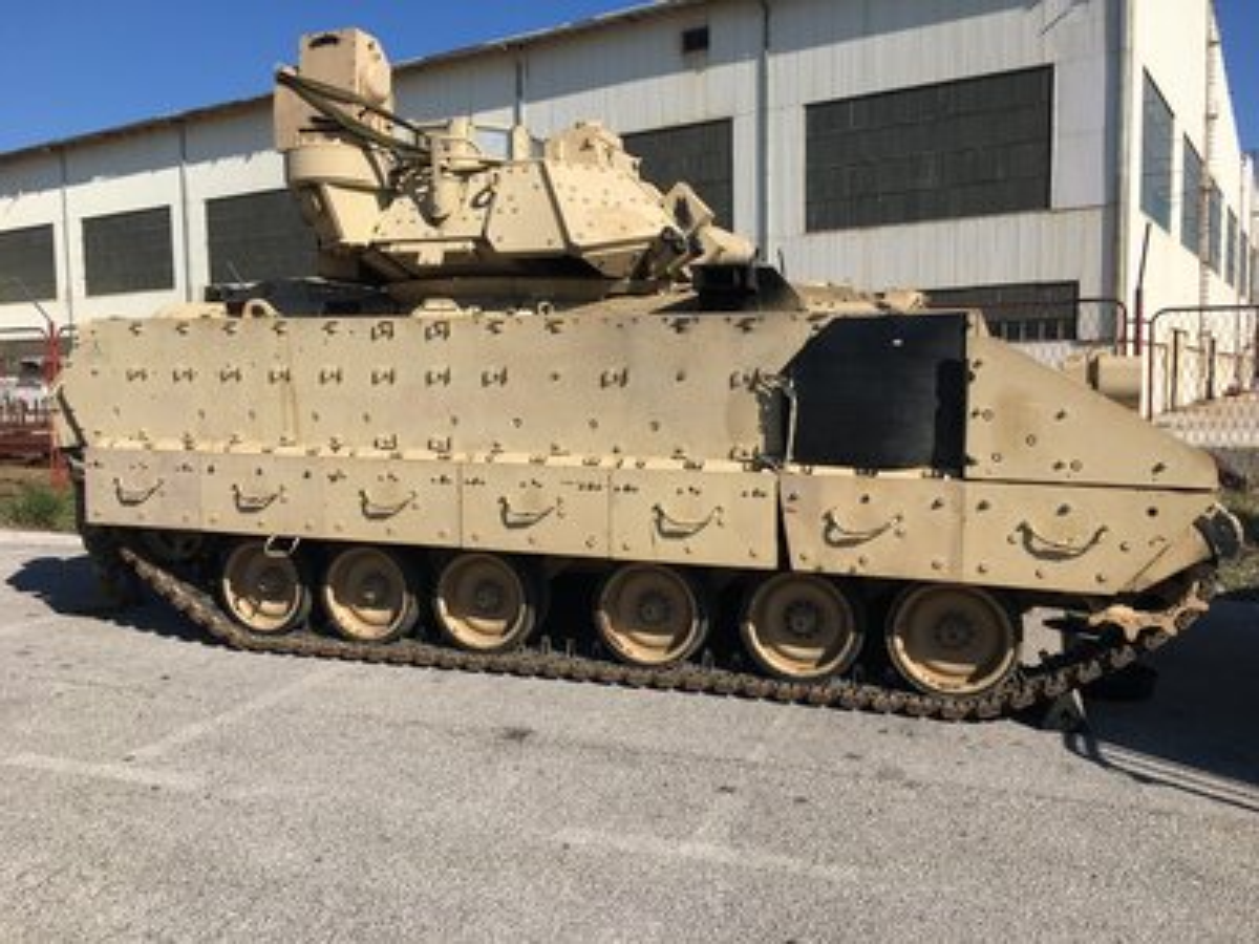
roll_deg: +0.7
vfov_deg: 48.2
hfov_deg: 61.7
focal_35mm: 29
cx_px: 630
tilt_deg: -2.5
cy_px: 472
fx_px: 1055
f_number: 2.2
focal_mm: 4.15
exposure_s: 1/2137
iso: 25
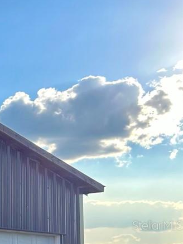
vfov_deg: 20.2
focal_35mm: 95
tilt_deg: +5.3
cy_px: 225
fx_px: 670
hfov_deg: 12.2
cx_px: -261
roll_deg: -0.4
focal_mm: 5.7
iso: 50
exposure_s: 1/2762
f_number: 1.5
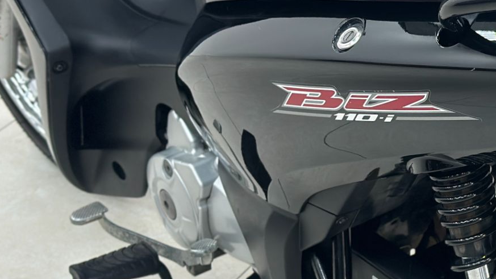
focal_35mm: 115
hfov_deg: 18.2
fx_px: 1512
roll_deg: +1.0
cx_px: 495
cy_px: 190
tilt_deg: -31.8
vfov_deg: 10.5
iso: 100
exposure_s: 1/60
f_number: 1.78
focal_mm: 6.86
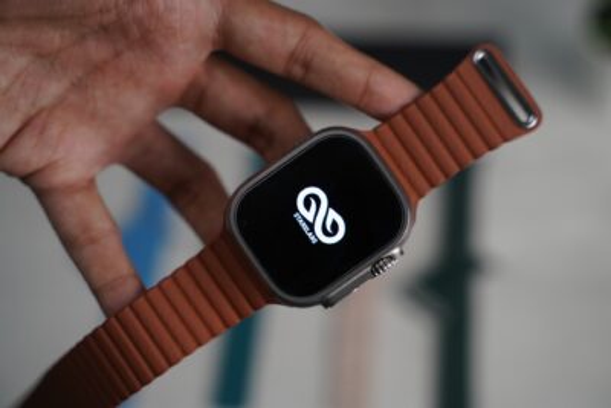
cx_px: 306
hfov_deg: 31.4
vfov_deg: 21.3
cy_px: 204
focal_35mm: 64
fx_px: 1087
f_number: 4
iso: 1250
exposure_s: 1/125
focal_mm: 64
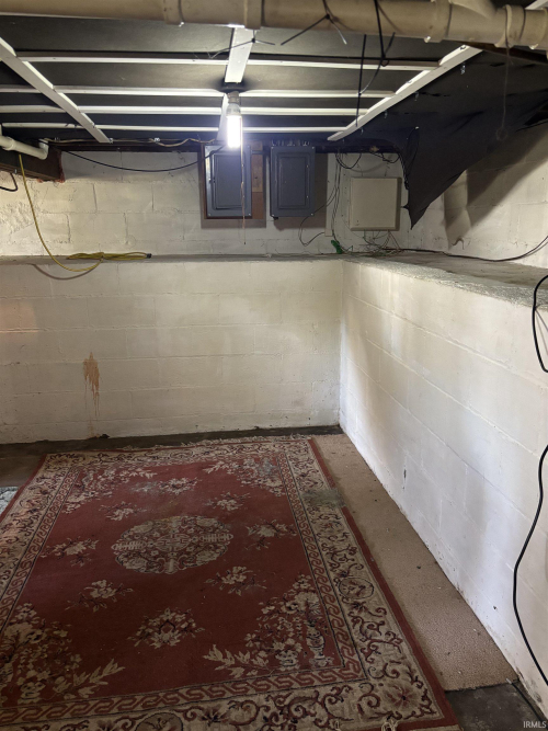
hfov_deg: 53.0
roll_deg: +0.8
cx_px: 274
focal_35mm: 26
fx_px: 549
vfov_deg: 67.3
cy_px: 366
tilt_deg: -14.6
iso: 640
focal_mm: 5.96
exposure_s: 1/40
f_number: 1.6
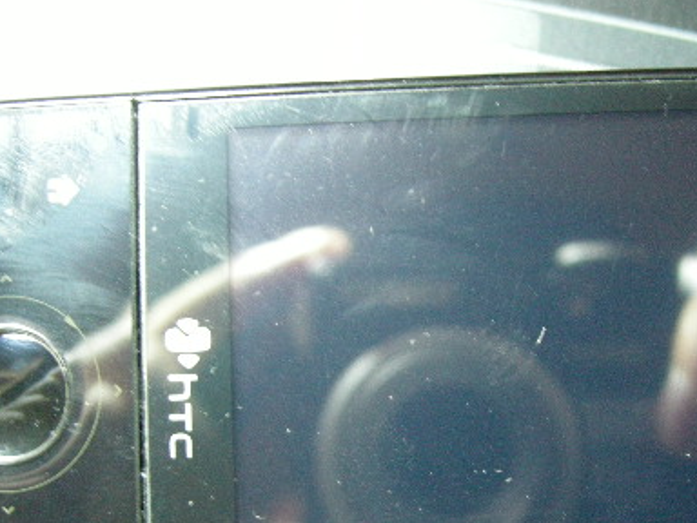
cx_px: 450
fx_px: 1208
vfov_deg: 24.2
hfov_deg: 32.0
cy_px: 369
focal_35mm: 60
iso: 400
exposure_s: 1/8.1
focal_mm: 7.5
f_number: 2.7
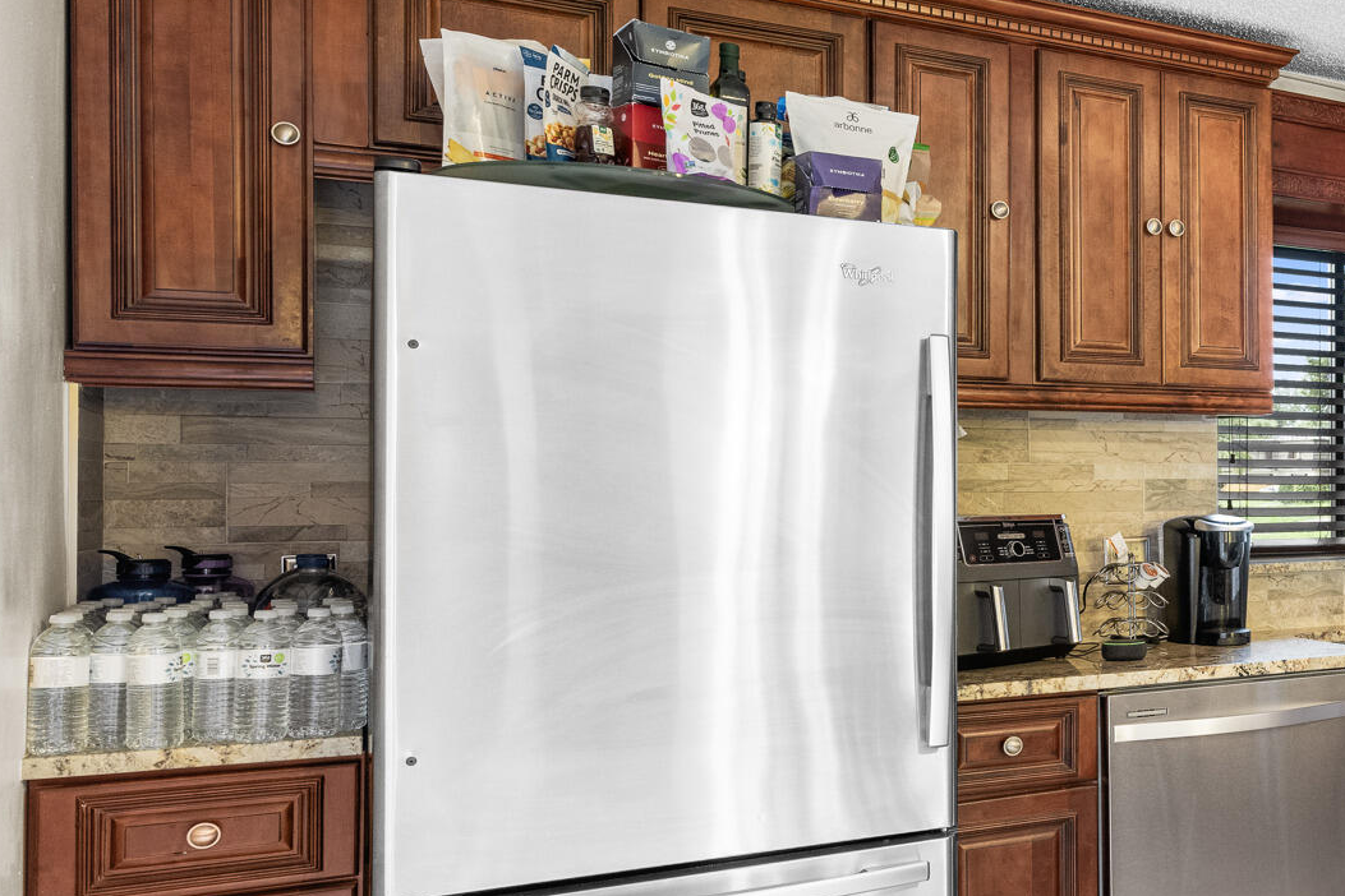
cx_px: 1497
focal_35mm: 38
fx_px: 1420
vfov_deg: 35.0
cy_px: 505
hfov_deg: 40.4
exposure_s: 1/1.67
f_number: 8
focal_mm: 16
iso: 500
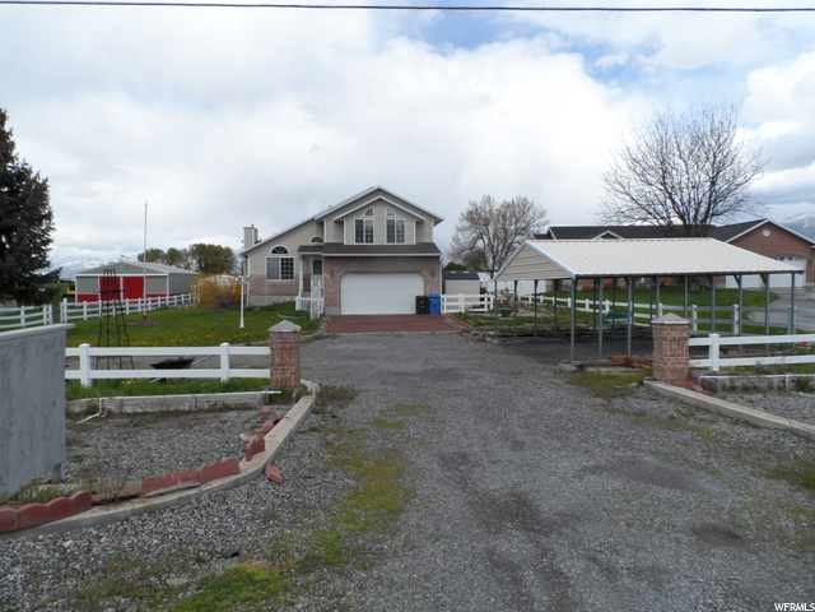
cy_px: 306
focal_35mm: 24
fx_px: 565
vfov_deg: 56.8
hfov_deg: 71.6
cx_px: 408
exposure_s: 1/750
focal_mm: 4
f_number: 4.5
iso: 80
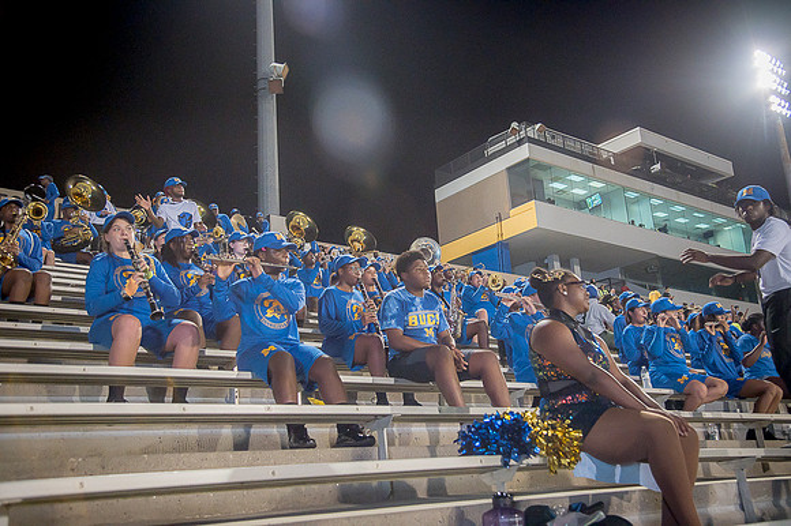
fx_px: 769
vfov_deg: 37.8
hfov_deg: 54.5
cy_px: 263
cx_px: 396
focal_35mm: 35
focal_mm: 35
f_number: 4
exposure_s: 1/200
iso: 2000
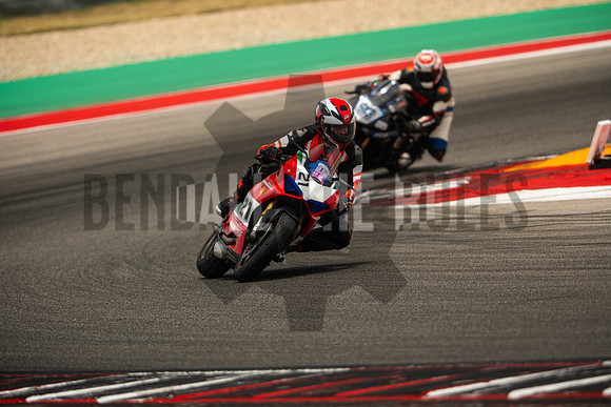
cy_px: 204
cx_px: 306
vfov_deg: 3.3
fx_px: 7130
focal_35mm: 420
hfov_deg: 4.9
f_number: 2.8
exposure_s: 1/2000
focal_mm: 280
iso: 250
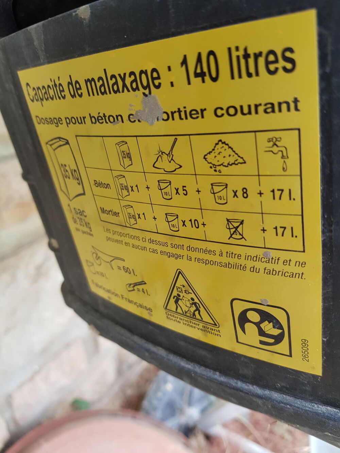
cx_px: 170
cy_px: 226
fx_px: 340
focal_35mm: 26
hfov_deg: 53.1
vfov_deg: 67.3
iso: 80
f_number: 1.7
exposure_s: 1/100
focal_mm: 4.3
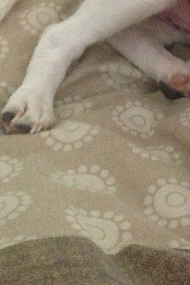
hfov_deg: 14.4
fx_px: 705
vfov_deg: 22.1
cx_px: 277
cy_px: 7
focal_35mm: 89
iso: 500
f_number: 2.4
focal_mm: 4.13
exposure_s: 1/15
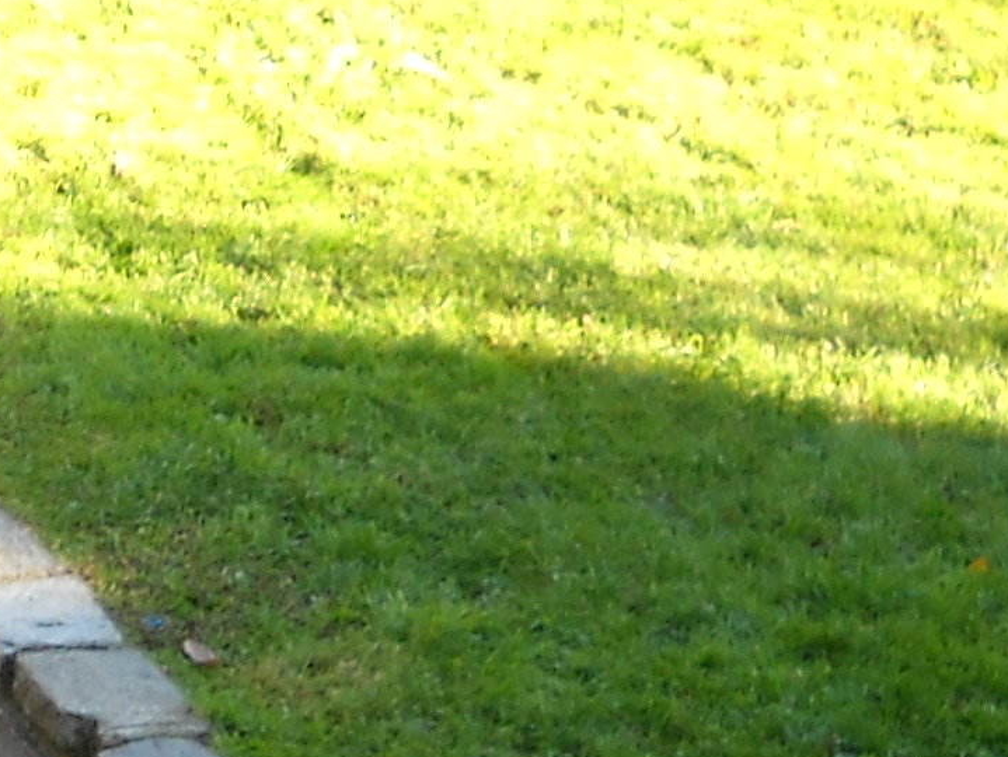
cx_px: -960
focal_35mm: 186
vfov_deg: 8.0
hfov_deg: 9.9
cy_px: 610
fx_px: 5419
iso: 64
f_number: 3.1
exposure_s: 1/61
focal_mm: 6.72
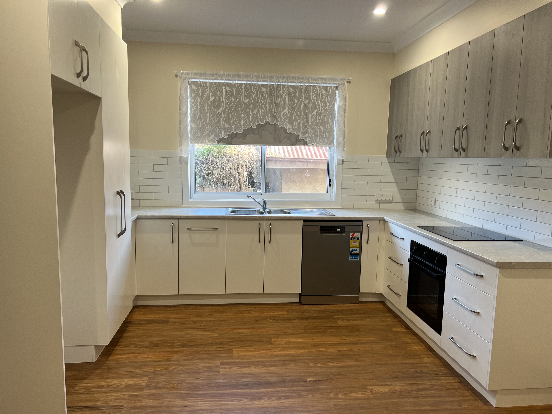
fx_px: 415
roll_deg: -1.1
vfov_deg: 53.1
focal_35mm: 26
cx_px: 276
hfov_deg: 67.3
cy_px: 207
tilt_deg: -7.1
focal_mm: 5.7
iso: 80
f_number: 1.5
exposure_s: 1/100
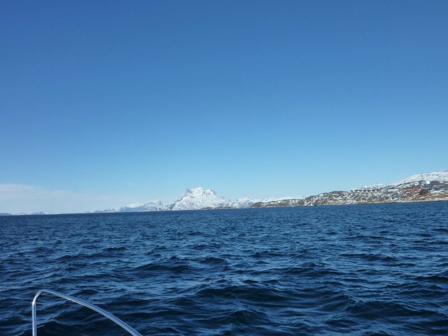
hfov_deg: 69.4
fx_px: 324
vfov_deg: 54.9
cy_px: 168
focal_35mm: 25
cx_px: 224
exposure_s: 1/500
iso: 125
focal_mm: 4.1
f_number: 5.6
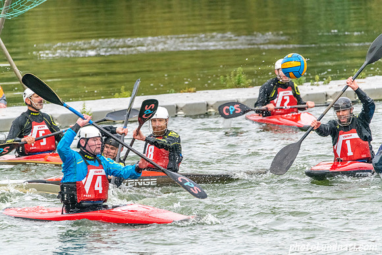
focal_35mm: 402
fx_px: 4263
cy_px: 128
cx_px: 192
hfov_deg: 5.1
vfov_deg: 3.4
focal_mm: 400
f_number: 7.1
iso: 3200
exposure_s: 1/2000
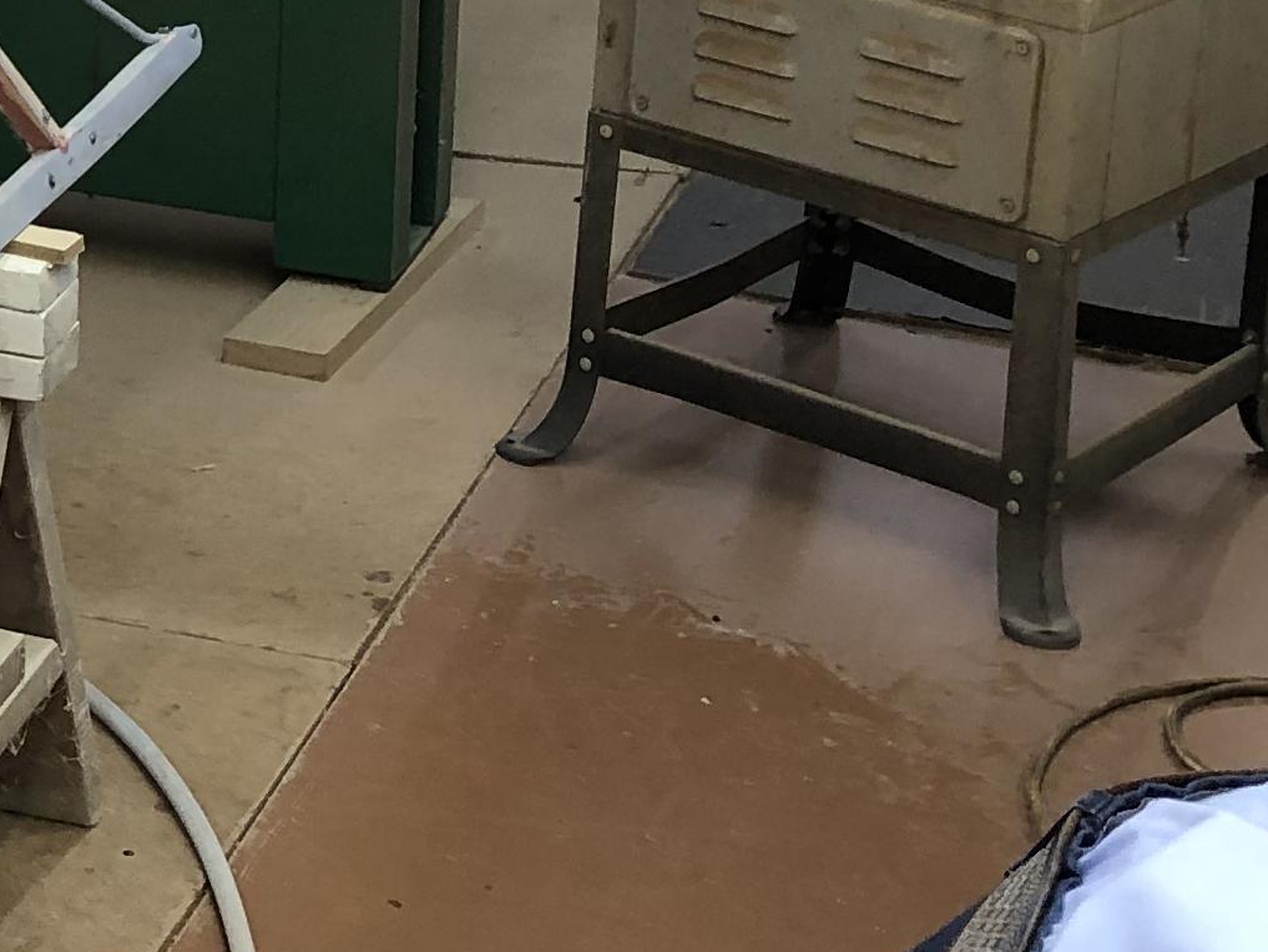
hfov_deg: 16.3
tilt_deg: -12.3
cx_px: -586
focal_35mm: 111
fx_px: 4066
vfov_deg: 12.9
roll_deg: -0.1
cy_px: -319
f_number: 1.8
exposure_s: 1/40
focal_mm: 4
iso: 25
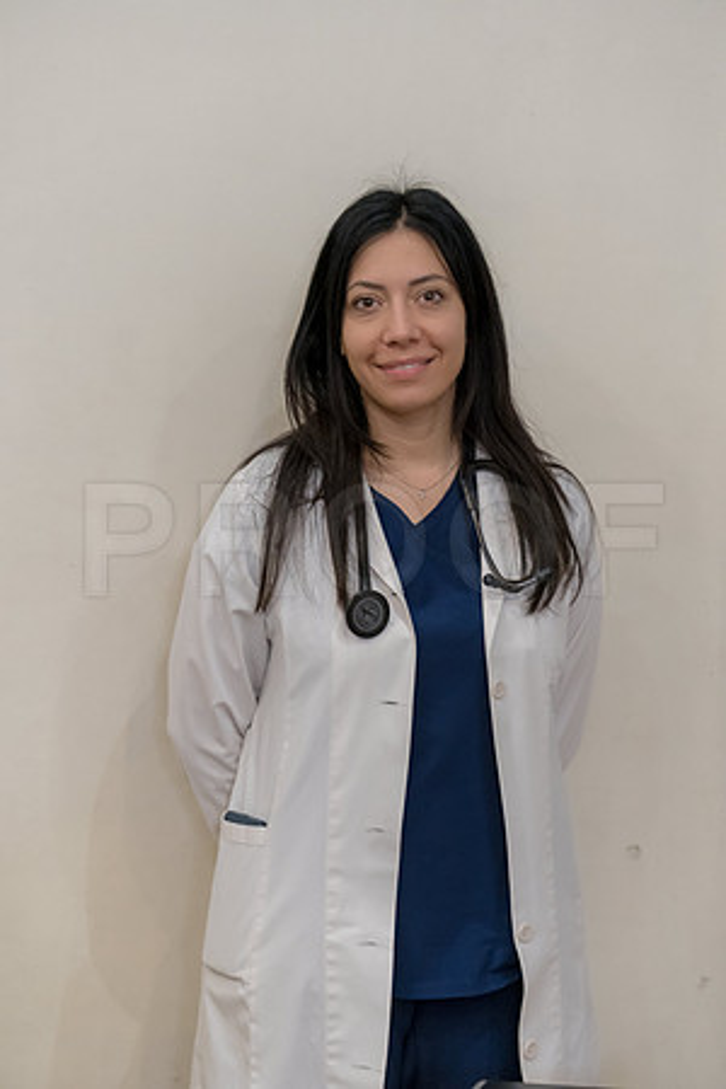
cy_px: 544
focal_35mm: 103
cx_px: 363
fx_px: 3116
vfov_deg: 19.8
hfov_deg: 13.3
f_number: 4
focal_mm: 103
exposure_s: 1/80
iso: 5000
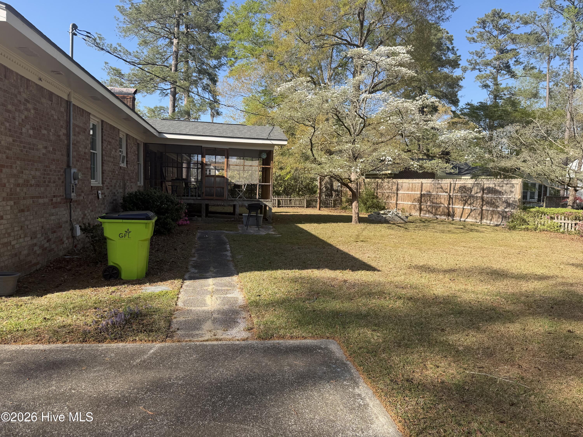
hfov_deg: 71.6
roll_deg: -1.6
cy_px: 218
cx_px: 292
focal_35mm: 24
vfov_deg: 56.8
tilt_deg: -4.3
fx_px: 404
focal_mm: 6.76
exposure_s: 1/1901
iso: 80
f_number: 1.78
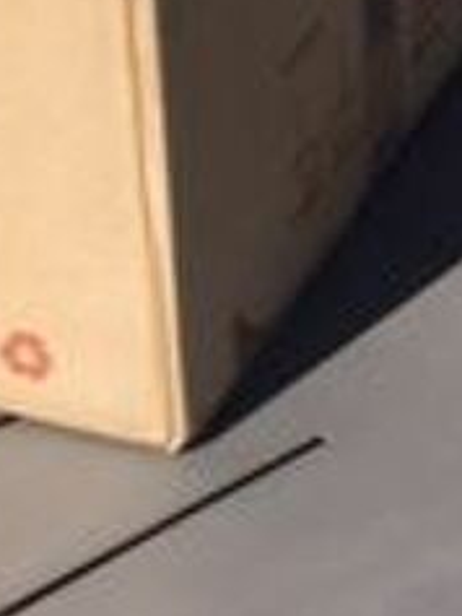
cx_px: -483
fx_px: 2898
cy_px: -217
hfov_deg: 8.6
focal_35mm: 163
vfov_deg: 11.7
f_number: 2.2
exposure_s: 1/2079
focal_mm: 4.15
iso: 25
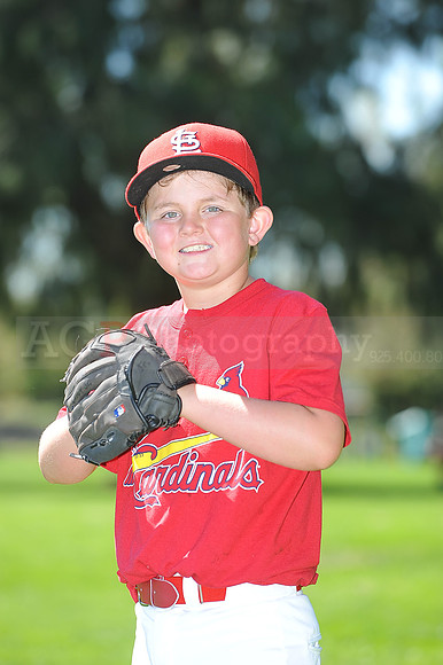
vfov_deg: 10.3
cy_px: 332
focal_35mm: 200
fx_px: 3696
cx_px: 222
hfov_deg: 6.9
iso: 200
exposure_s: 1/320
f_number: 5.6
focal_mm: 200
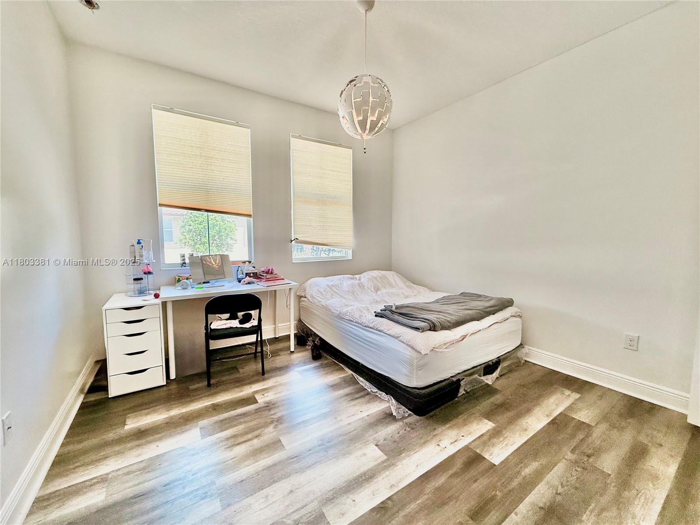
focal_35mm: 14
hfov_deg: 102.1
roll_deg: -0.6
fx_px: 283
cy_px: 262
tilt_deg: -5.6
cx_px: 350
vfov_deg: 85.7
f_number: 2.2
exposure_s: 1/120
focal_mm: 2.22
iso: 160
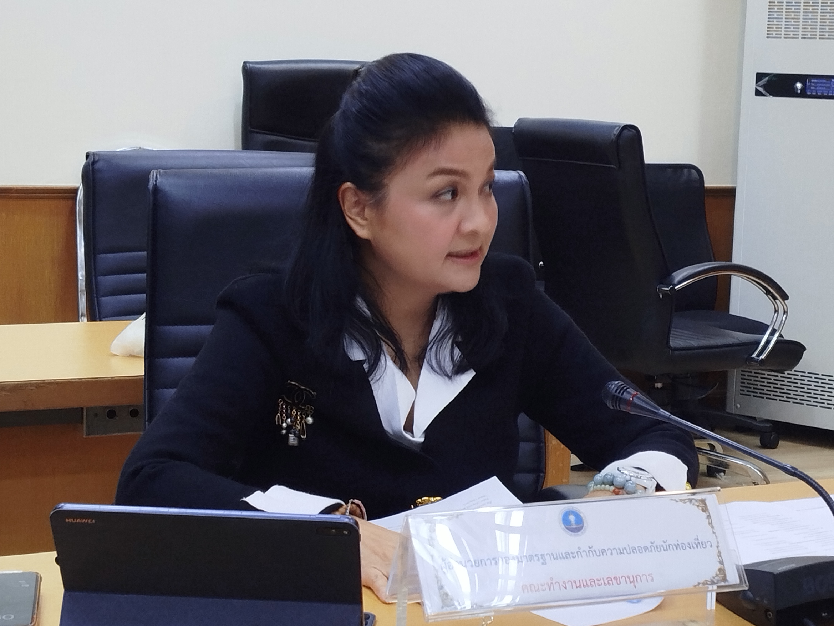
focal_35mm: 77
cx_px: 457
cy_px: 295
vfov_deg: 19.1
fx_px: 1855
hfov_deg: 25.3
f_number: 1.7
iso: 160
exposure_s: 1/50
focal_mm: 5.31
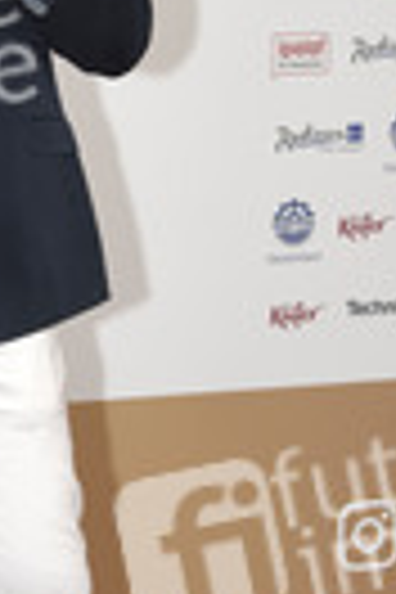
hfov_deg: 8.8
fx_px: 2541
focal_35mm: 154
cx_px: -63
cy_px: 302
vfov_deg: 13.3
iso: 800
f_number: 4
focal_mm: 34
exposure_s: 1/320
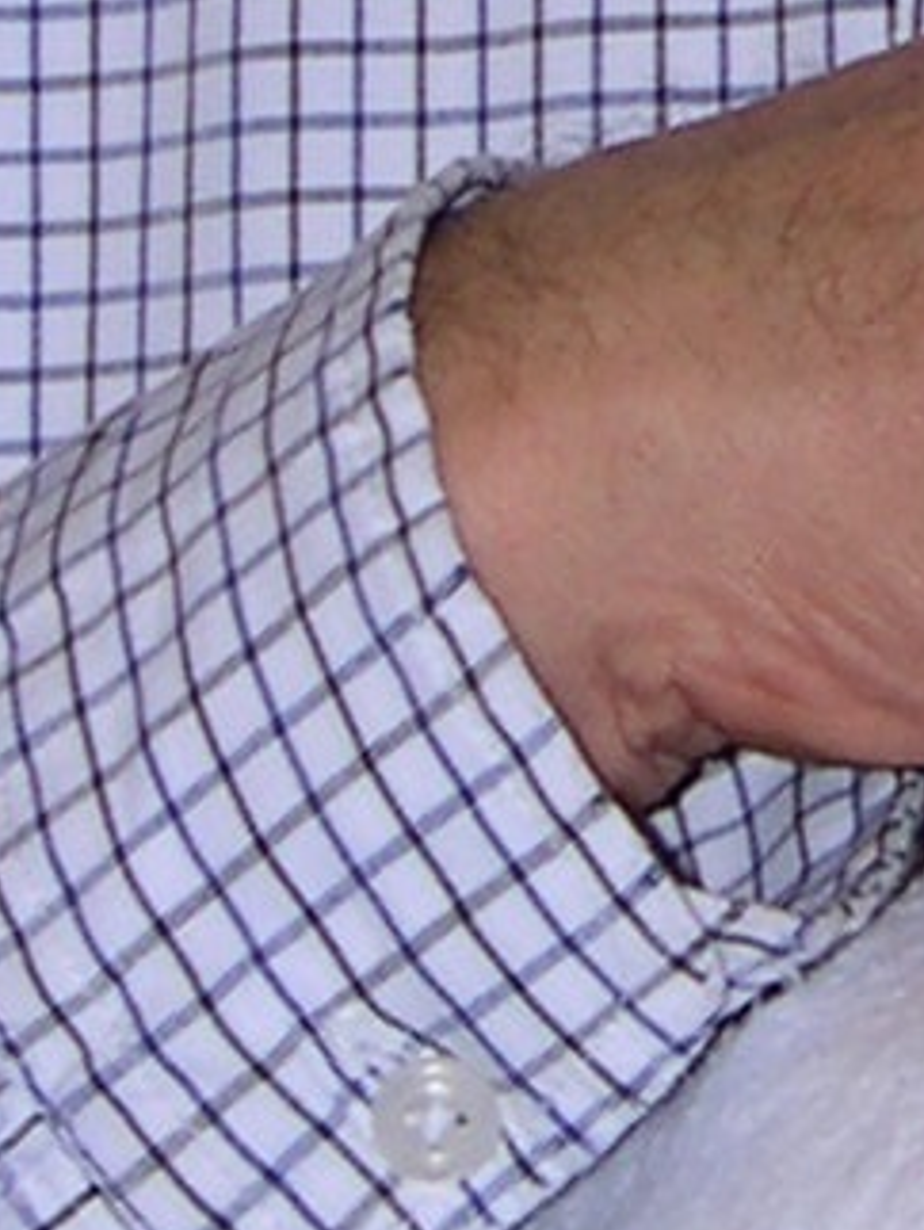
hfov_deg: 5.5
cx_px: 1623
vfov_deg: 7.3
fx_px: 9526
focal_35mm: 268
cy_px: -470
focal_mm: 8
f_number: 2.8
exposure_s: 1/60
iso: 100
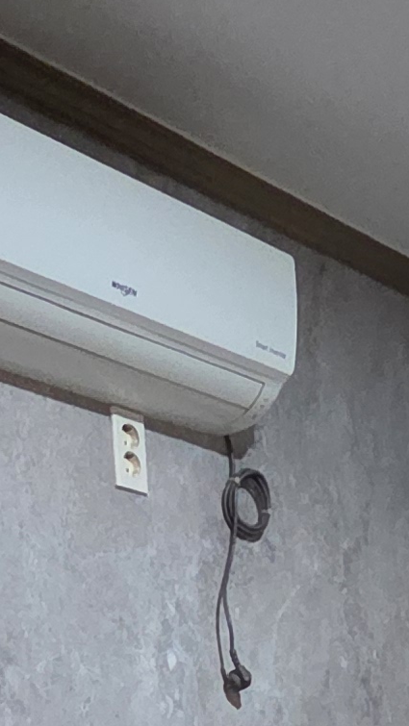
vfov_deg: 21.0
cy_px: 1246
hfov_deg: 15.5
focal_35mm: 75
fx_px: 1445
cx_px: 492
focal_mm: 2.2
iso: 1250
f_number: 2.2
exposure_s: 1/40
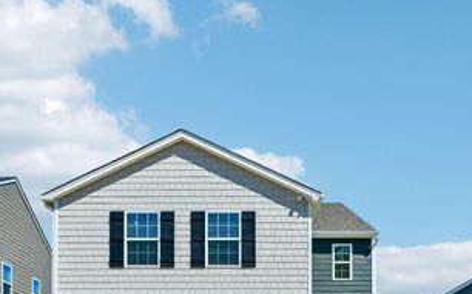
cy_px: 253
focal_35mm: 40
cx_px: 236
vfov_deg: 30.8
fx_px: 514
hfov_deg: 49.3
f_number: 8
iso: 100
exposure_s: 1/800
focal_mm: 24
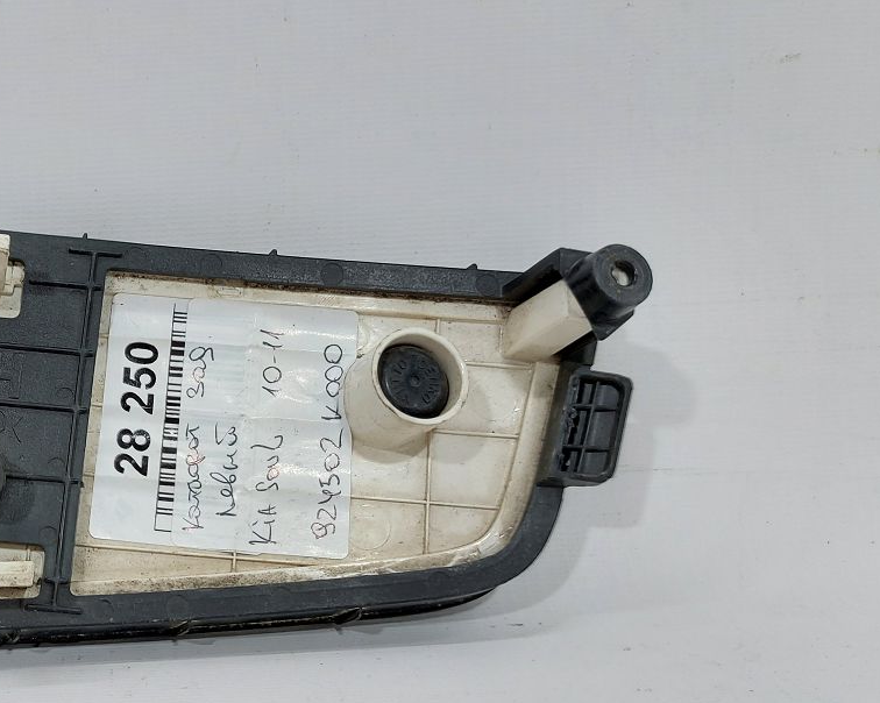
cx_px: 119
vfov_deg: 34.8
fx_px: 1119
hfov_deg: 40.3
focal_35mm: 43
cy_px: 399
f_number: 1.8
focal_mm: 5.23
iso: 64
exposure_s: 1/50
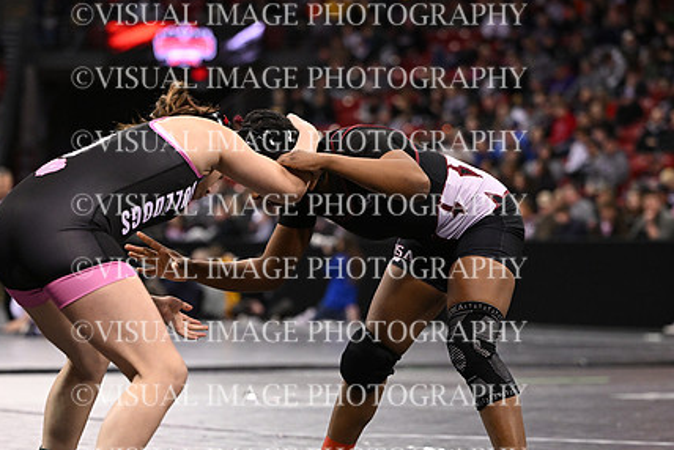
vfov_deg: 9.2
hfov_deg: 13.8
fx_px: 2791
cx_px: 299
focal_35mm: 149
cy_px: 300
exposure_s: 1/1000
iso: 4000
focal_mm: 110
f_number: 3.2
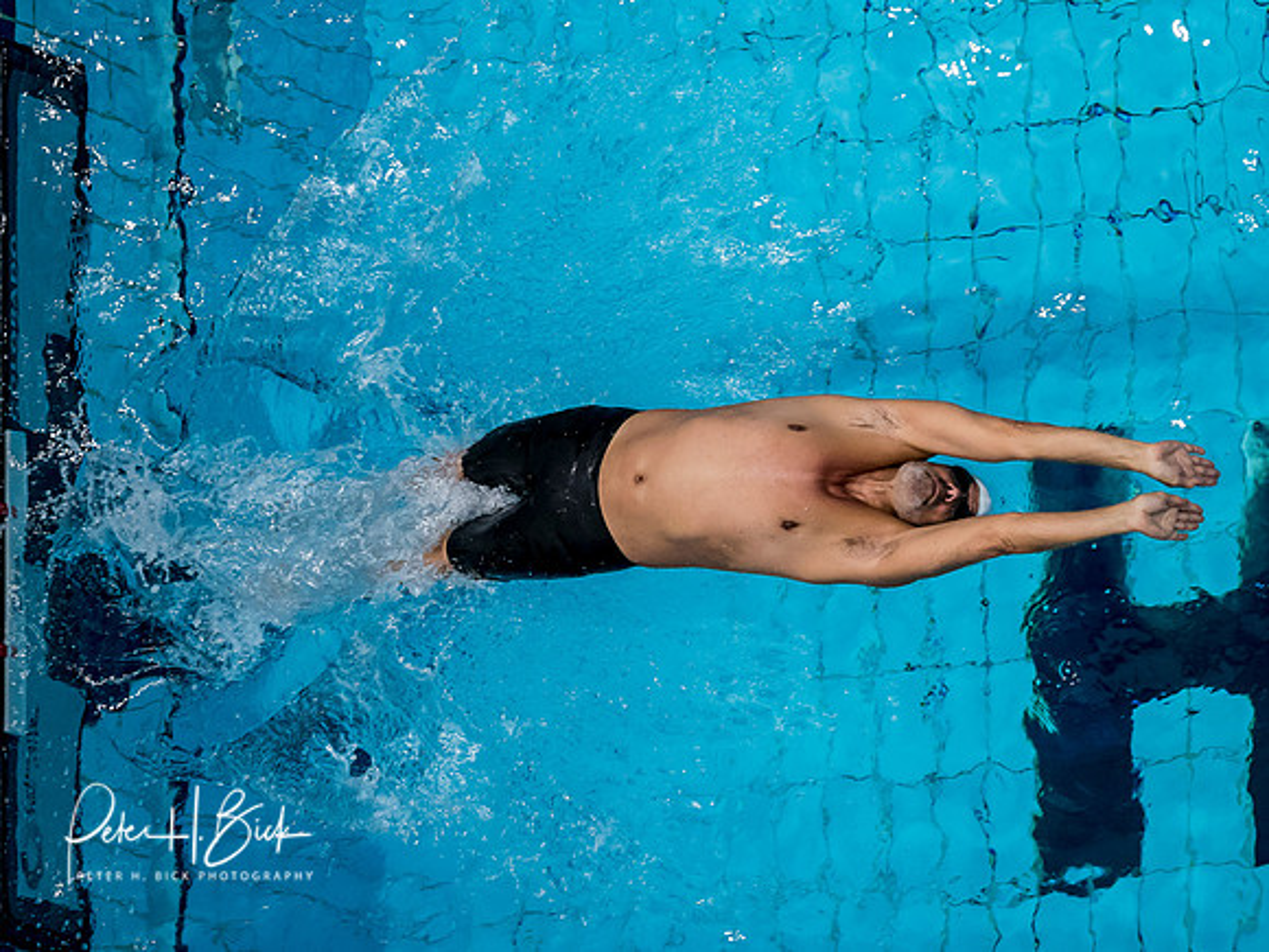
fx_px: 12518
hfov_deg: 5.8
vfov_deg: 4.4
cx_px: 683
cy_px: 364
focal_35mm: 341
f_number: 2.8
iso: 1600
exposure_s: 1/1000
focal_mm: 135
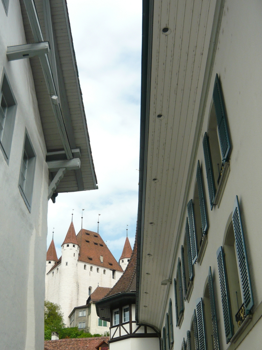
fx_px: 444
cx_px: 107
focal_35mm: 44
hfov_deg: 32.8
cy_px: 207
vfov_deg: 42.8
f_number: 8
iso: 100
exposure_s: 1/160
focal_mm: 5.5
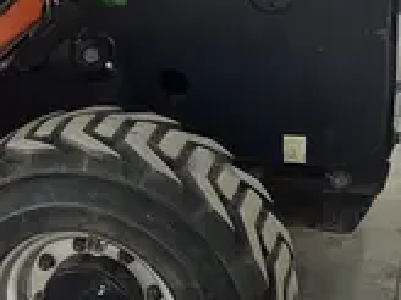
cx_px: -149
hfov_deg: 20.2
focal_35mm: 87
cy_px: 130
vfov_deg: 17.0
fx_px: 1008
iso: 125
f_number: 1.6
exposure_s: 1/60
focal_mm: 5.1
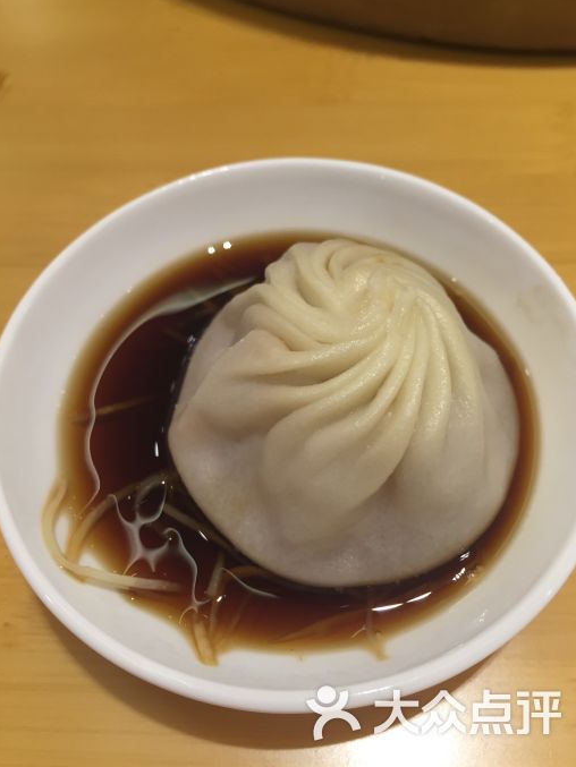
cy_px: 375
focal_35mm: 30
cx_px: 293
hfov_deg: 46.8
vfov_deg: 59.9
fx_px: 665
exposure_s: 1/33
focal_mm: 4.15
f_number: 2.2
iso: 80
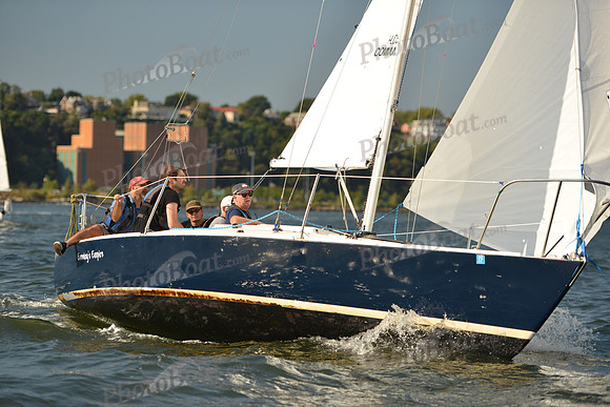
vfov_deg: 11.4
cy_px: 204
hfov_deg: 17.1
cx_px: 305
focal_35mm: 120
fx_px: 2034
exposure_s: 1/1600
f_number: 3.2
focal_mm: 120
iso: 320
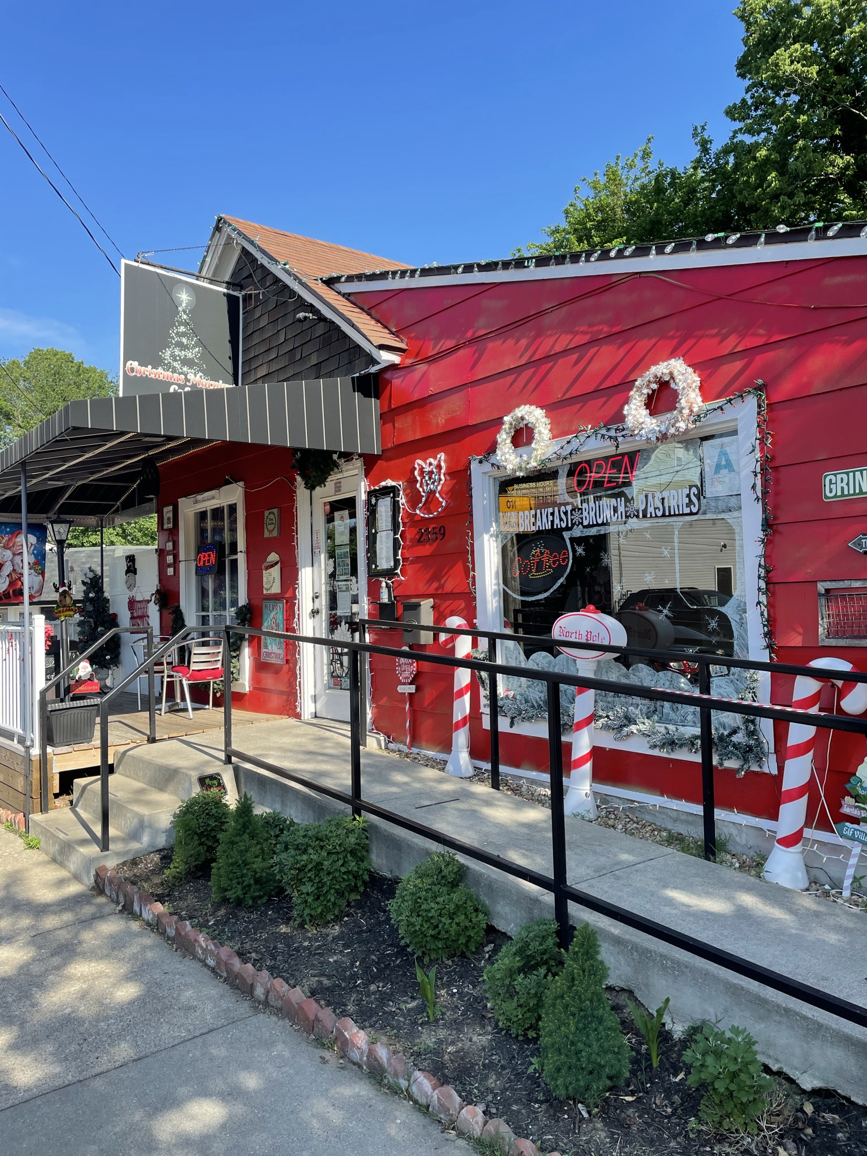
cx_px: 434
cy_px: 578
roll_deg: +2.1
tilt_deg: +2.1
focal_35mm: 26
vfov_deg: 67.3
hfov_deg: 53.1
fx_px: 868
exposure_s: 1/1366
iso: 32
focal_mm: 4.2
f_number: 1.6
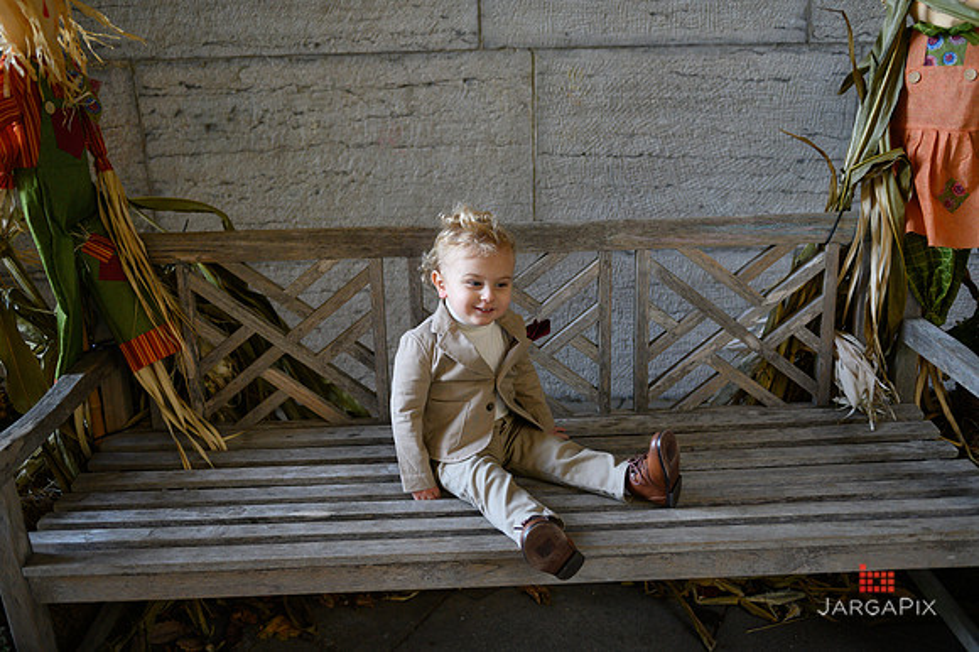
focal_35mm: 32
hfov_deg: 58.7
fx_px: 870
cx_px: 490
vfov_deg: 41.1
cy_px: 326
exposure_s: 1/500
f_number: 3.2
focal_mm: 32
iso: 2000
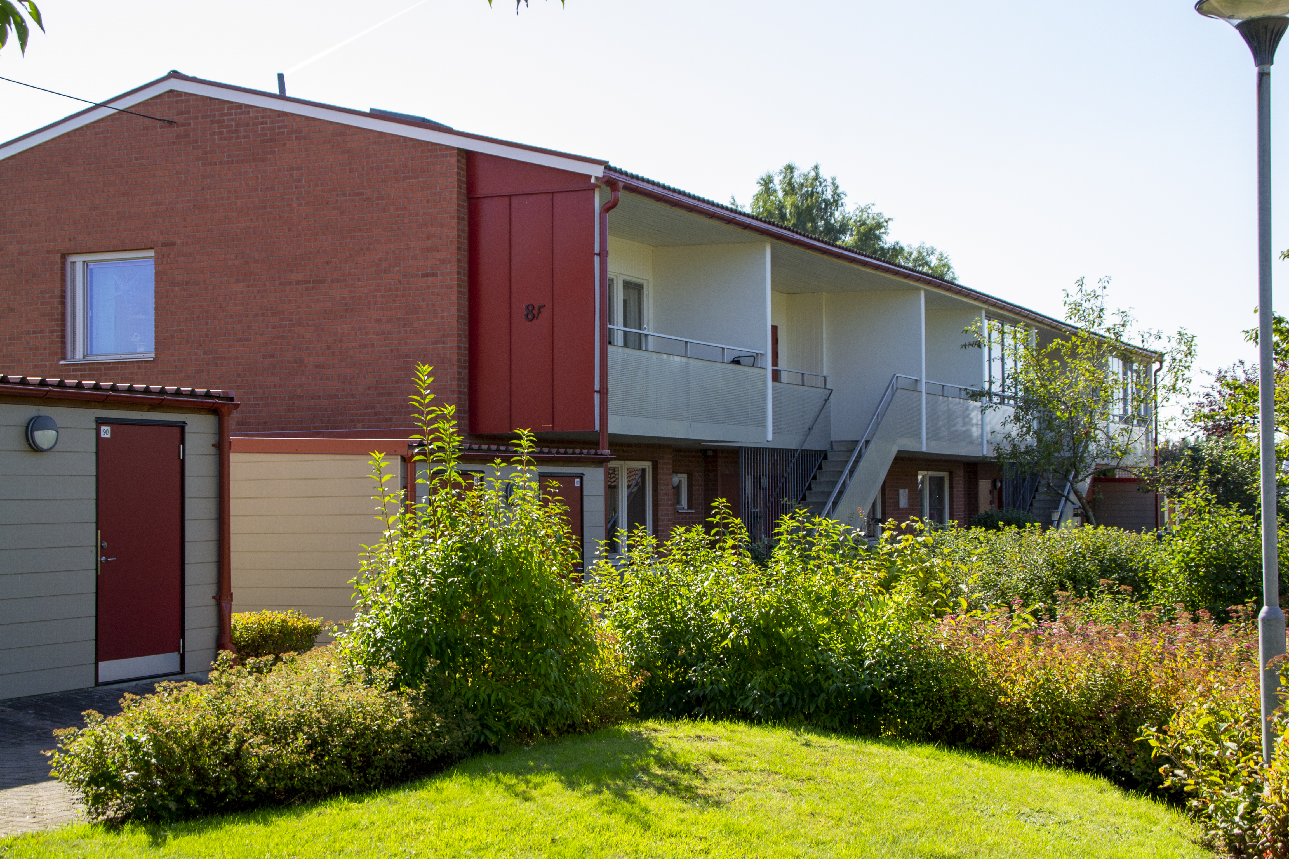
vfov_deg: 26.5
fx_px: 1826
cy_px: 430
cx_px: 644
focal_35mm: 51
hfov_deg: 38.9
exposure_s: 1/200
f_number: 7.1
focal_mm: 34
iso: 100
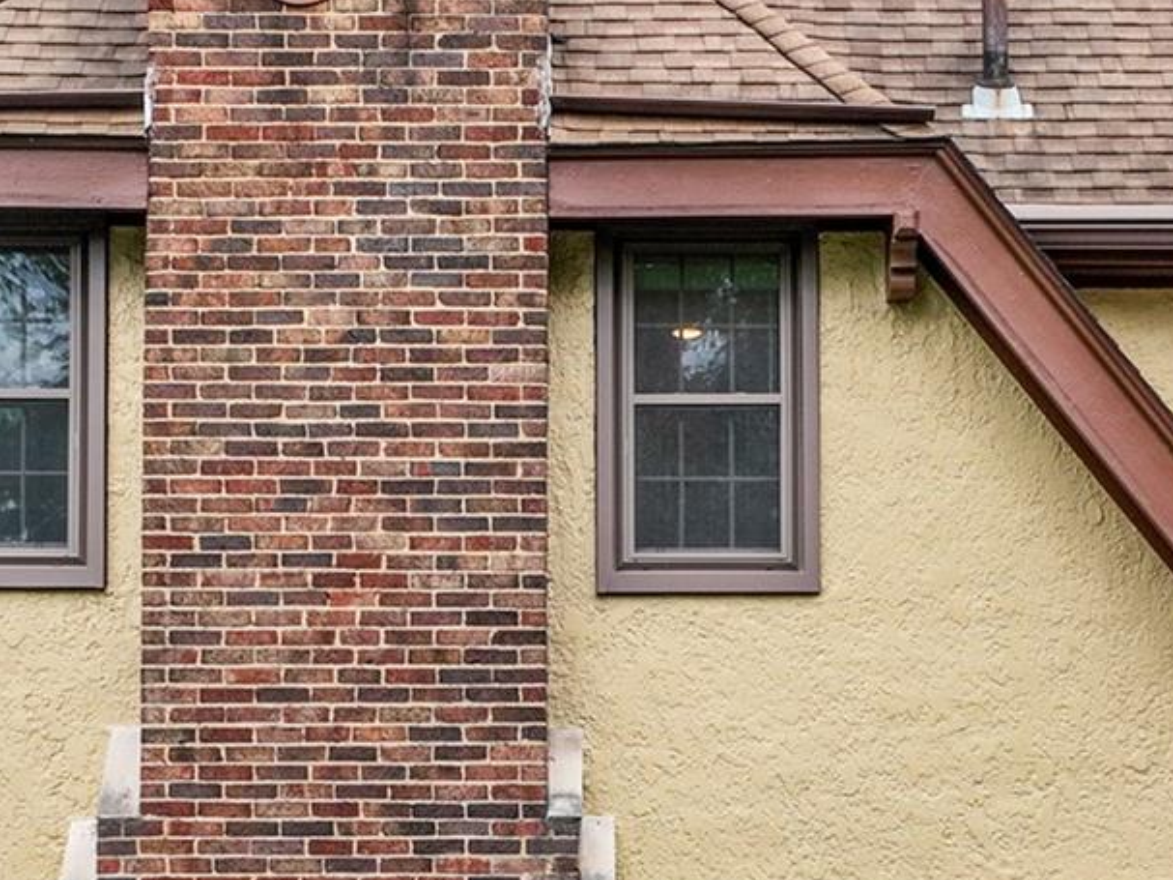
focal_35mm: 81
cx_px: 613
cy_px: 907
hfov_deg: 24.1
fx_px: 2744
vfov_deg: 17.7
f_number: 2.8
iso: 150
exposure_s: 1/30
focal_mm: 12.29
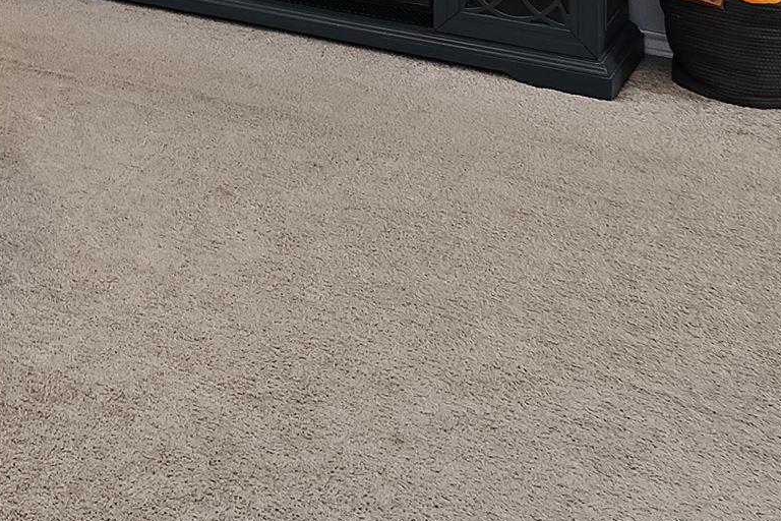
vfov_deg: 18.1
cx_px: -190
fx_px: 1302
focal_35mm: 60
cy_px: -410
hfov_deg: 28.4
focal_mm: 10
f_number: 6.3
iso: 320
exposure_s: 1/3
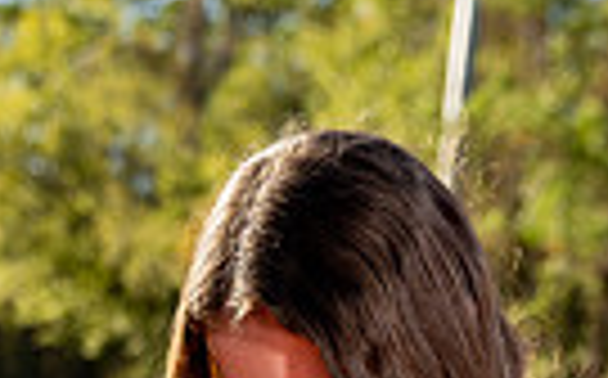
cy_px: 904
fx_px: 2532
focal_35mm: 153
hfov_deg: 13.7
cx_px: 311
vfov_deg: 7.9
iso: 100
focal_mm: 45
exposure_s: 1/250
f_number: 4
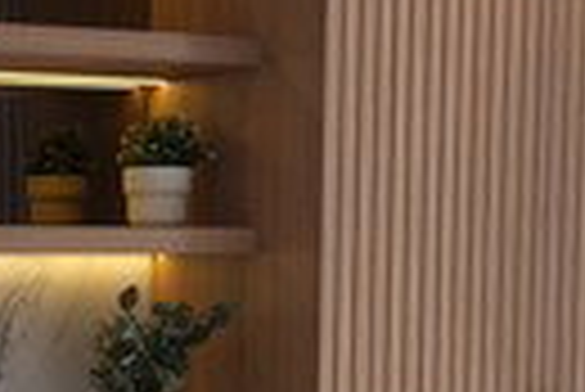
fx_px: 1497
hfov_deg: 20.5
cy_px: 349
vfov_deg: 14.8
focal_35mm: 92
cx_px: -135
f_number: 4
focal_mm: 10
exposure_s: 1/60
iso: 320
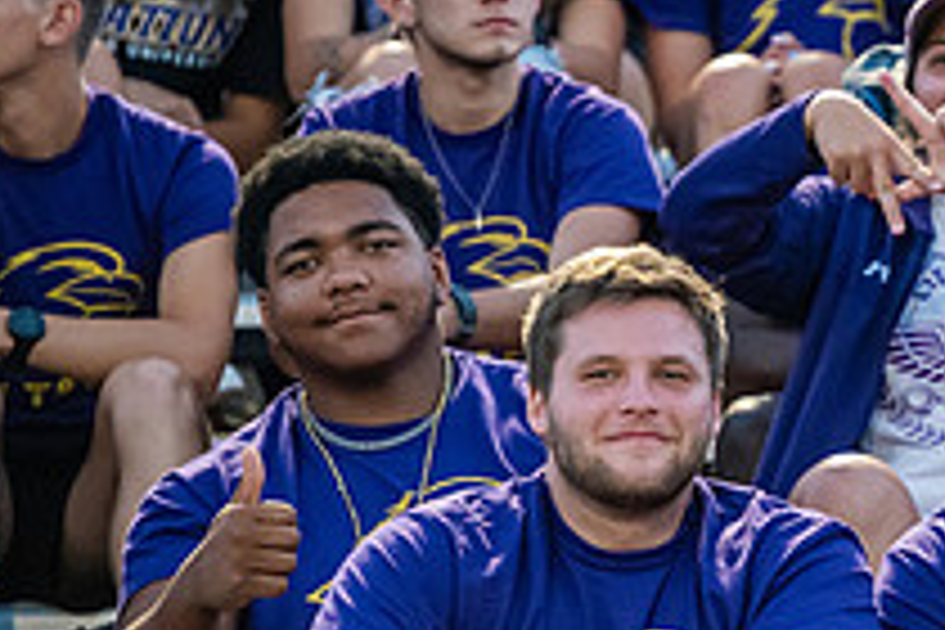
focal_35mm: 498
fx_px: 13071
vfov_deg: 2.8
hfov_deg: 4.1
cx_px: 1098
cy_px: 398
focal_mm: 180
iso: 5000
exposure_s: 1/400
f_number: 3.5
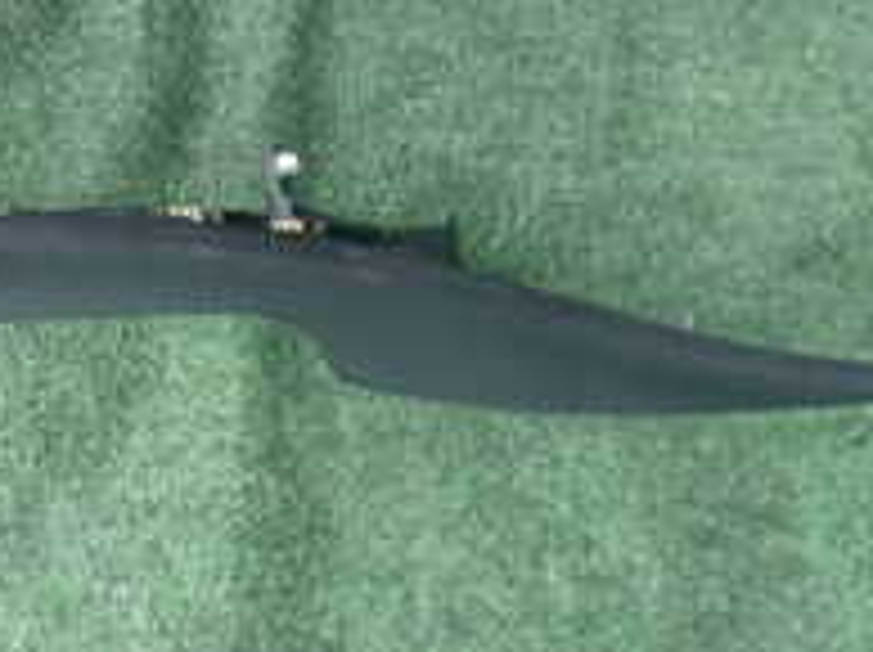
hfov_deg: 19.5
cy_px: 4
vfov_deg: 15.6
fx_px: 2343
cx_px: -261
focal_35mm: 93
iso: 200
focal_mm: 5.4
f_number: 2.3
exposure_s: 1/100
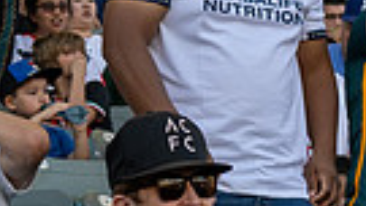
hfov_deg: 8.9
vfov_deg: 5.1
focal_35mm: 239
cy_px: 19
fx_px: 2320
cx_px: 423
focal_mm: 24
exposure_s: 1/1250
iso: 450
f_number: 2.8
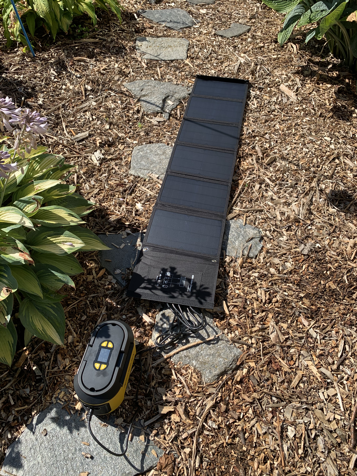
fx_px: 358
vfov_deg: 67.3
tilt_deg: -53.2
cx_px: 178
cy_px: 238
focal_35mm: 26
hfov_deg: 53.1
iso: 25
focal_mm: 4.25
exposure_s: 1/1490
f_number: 1.8
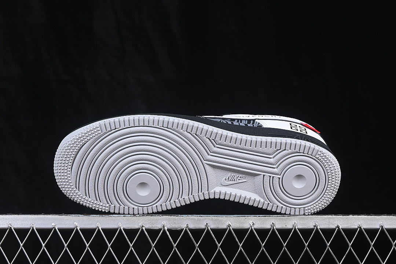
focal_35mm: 75
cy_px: 132
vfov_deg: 18.2
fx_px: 825
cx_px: 198
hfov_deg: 27.0
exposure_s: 1/60
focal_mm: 50
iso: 160
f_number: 7.1
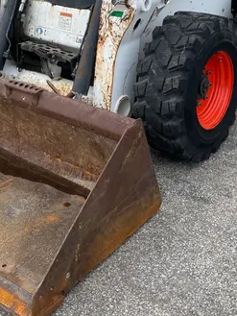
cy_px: 8
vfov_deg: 31.0
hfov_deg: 25.2
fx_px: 529
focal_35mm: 58
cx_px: 135
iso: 32
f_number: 1.6
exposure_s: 1/2174
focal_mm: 4.2
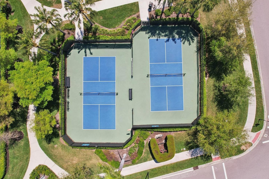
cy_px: 88
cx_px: 146
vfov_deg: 53.2
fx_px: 179
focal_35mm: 24
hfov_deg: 73.6
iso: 140
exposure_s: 1/400
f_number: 2.8
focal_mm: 8.4
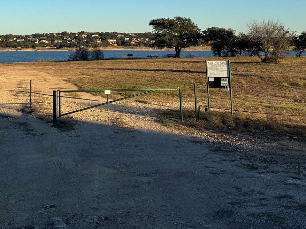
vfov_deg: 24.6
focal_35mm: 56
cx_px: 69
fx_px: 495
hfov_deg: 33.5
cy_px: -10
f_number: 1.78
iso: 80
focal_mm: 6.76
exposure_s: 1/3802
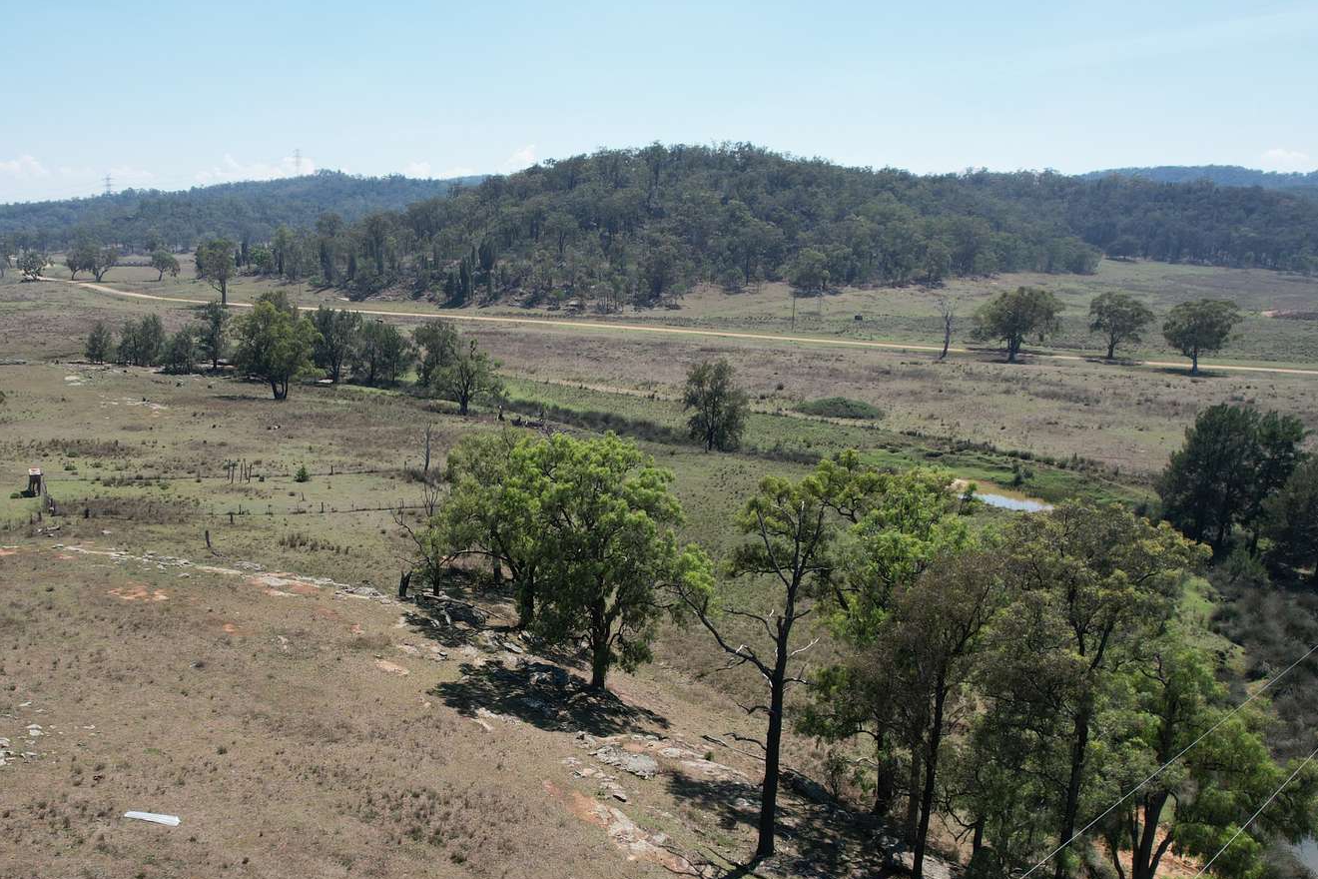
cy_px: 604
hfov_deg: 57.7
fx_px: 1171
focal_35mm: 32
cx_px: 462
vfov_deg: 40.5
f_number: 2.8
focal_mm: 8.38
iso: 200
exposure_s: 1/2500
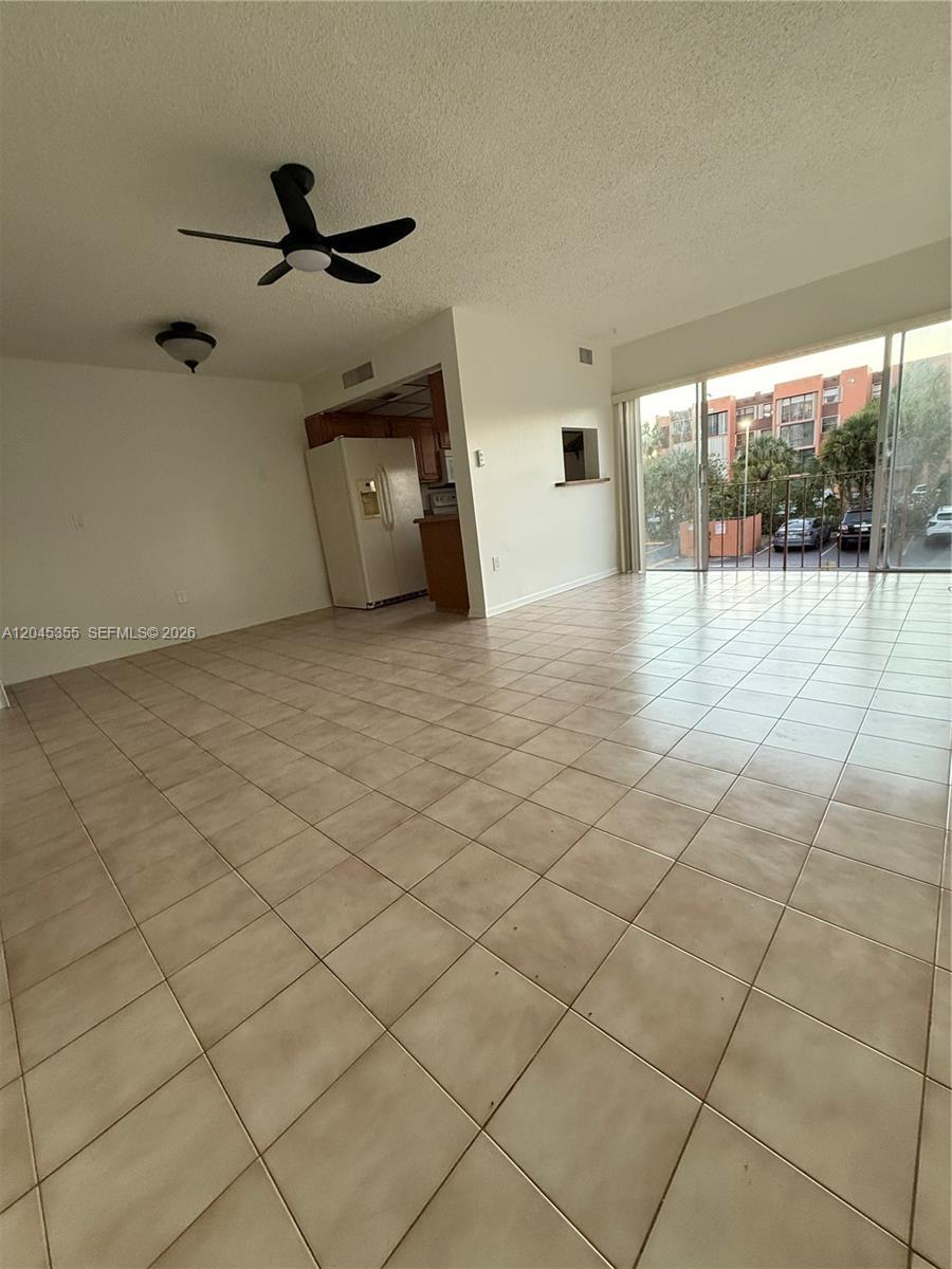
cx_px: 476
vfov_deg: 102.1
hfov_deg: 85.7
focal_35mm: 14
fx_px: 513
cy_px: 634
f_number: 2.2
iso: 320
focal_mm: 2.22
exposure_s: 1/60
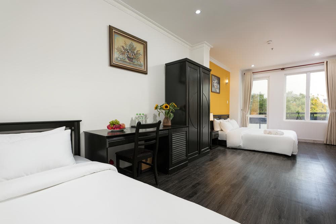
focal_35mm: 14
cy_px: 112
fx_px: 131
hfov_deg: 104.2
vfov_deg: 81.2
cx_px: 168
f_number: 7.1
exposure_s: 1/1.67
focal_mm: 14
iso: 100
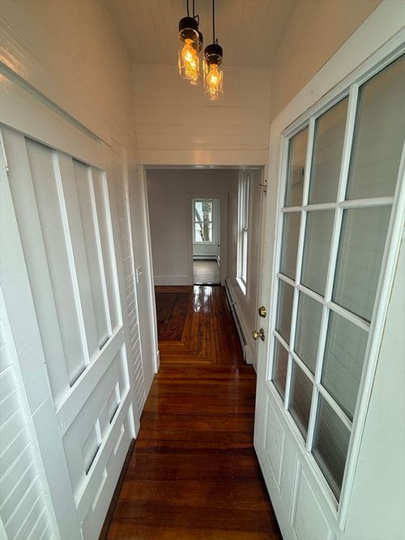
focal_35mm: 14
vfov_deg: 102.1
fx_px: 218
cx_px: 202
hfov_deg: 85.7
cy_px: 270
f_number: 2.2
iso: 50
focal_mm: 2.22
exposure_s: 1/120
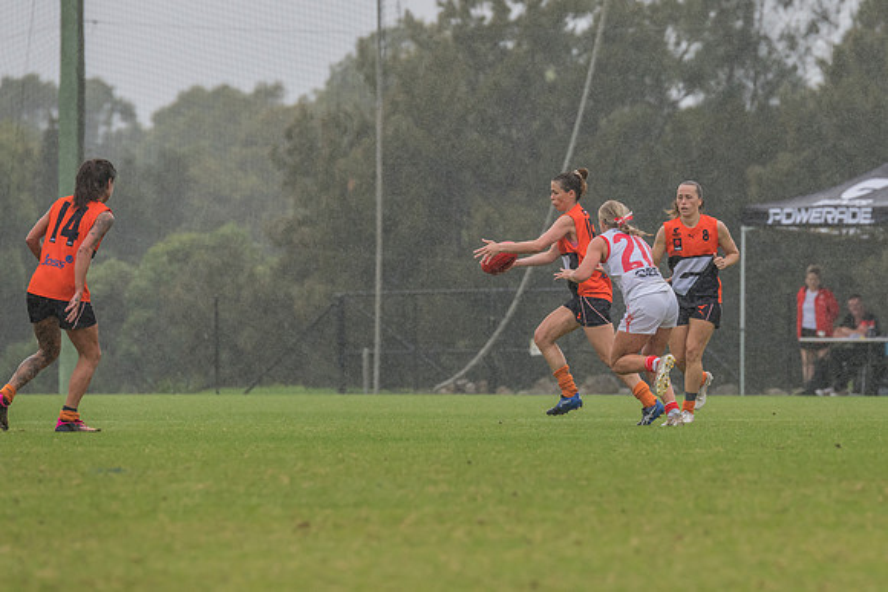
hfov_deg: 4.8
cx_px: 611
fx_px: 10564
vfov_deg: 3.2
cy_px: 202
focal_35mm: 428
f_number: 6.3
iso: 800
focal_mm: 300
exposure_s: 1/2000
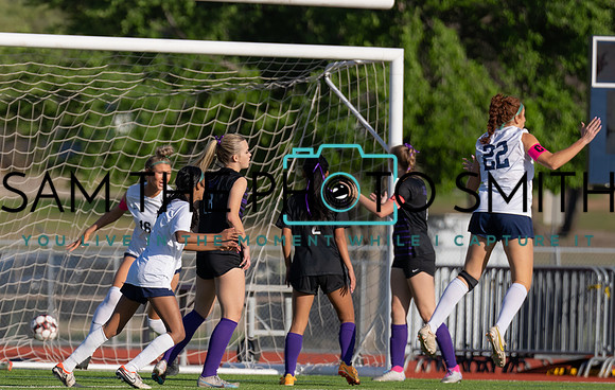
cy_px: 287
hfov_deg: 4.3
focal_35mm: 481
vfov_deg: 2.8
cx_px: 58
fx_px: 8096
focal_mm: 200
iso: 100
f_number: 2.8
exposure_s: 1/2000
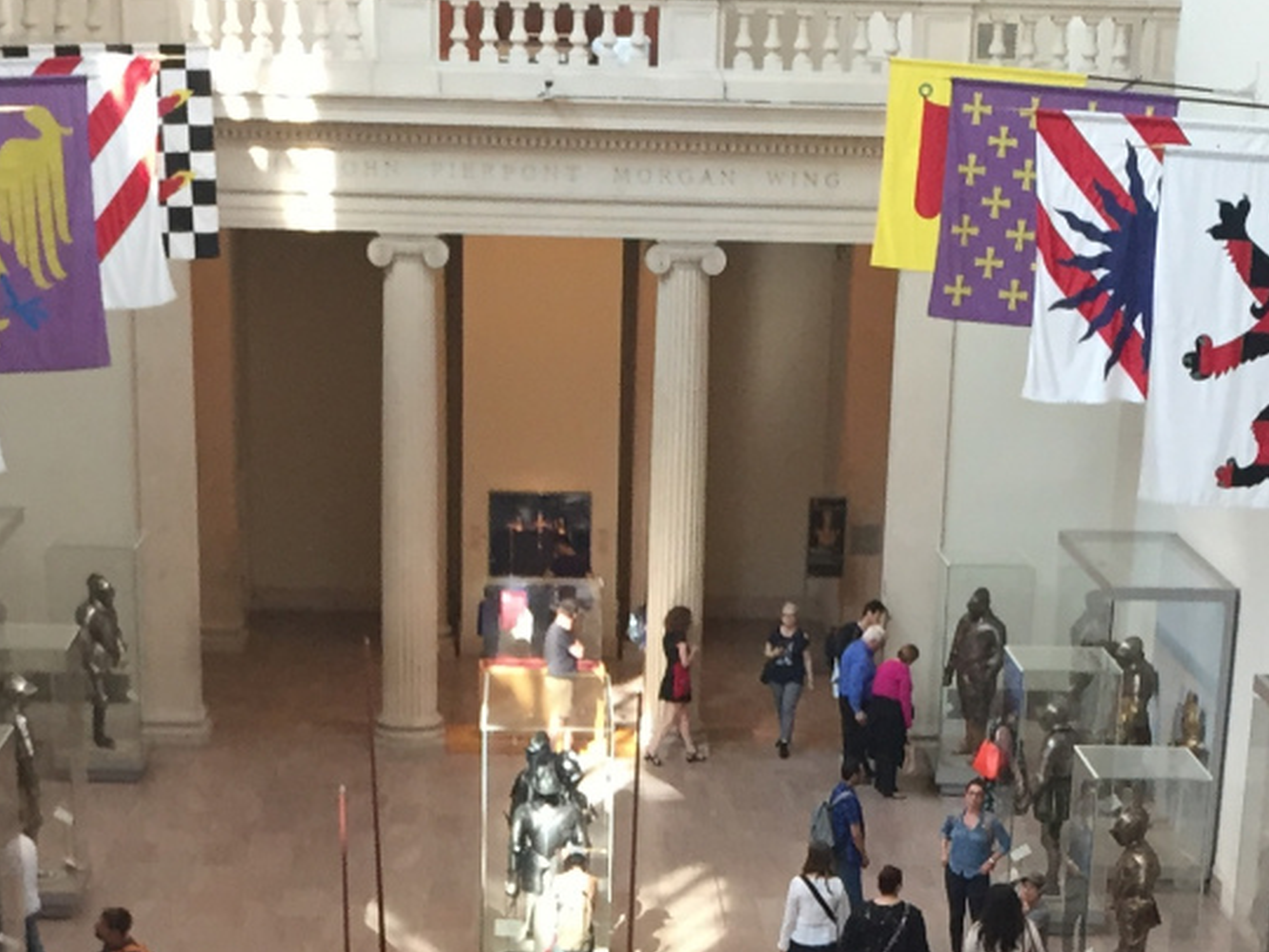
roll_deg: -1.0
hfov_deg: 22.8
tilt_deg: -20.6
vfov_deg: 16.3
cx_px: 667
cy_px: 1208
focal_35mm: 86
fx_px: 3153
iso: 50
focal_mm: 4.15
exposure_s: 1/30
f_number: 2.2
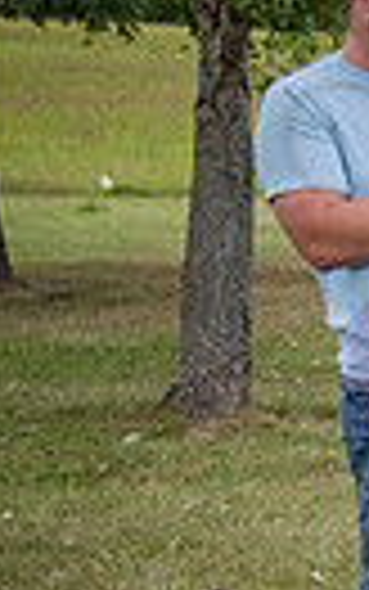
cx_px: 1107
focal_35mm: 172
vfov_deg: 12.2
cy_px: 358
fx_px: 2765
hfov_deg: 6.9
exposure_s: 1/500
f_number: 5
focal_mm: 38
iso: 400
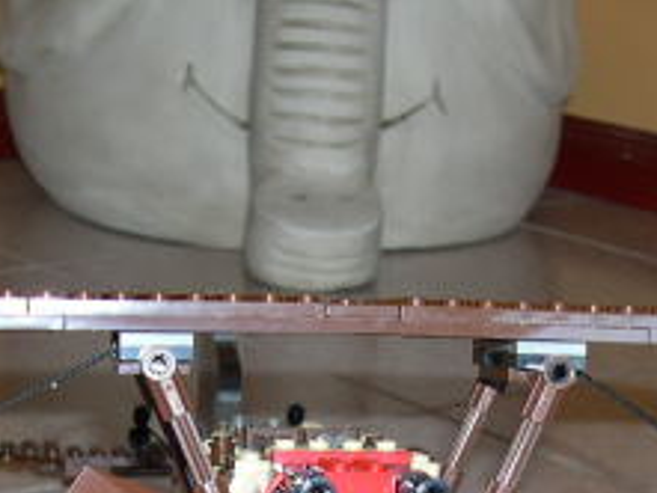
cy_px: 567
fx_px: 2089
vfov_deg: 13.2
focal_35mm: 110
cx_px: 330
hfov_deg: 17.9
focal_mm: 8
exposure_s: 1/60
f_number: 2.8
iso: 100
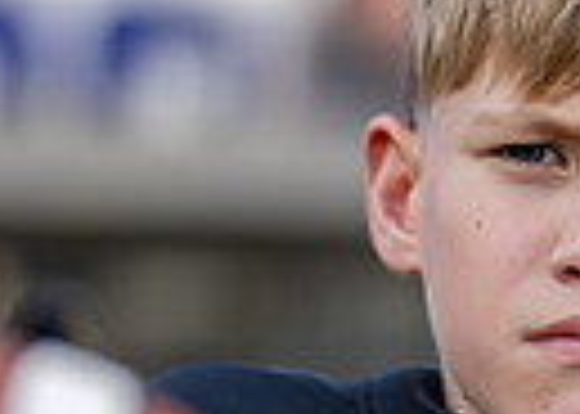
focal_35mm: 255
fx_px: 4198
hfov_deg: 7.8
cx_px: 645
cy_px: 627
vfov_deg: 5.6
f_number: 1.2
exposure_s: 1/2000
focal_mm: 50
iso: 100
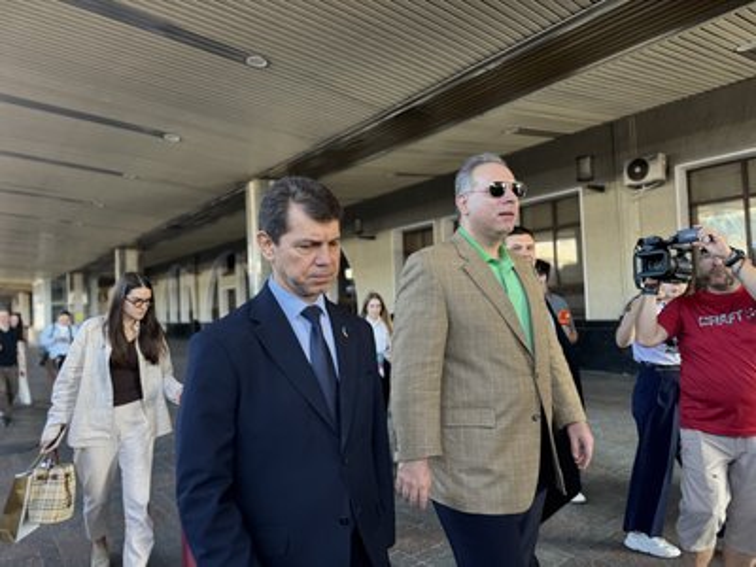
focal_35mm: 24
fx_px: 524
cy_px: 284
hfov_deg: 71.6
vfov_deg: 56.8
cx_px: 378
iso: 80
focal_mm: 6.76
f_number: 1.78
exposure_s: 1/121
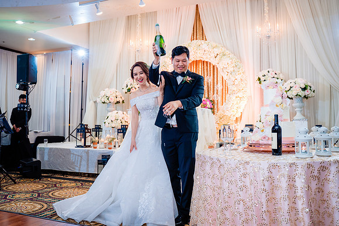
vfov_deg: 39.8
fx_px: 312
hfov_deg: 57.0
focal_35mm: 33
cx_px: 171
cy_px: 103
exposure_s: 1/160
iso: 800
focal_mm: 30
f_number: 3.5
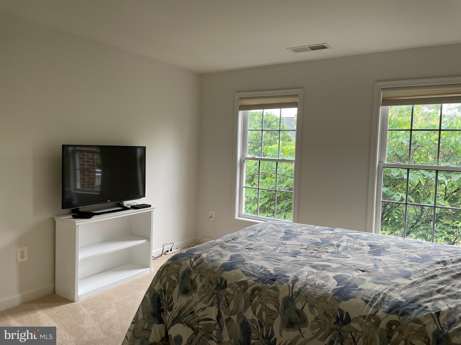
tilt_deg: -3.3
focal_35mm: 26
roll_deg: -1.9
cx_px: 230
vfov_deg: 53.1
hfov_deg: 67.3
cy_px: 172
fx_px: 346
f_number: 1.6
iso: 125
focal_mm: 4.2
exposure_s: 1/115
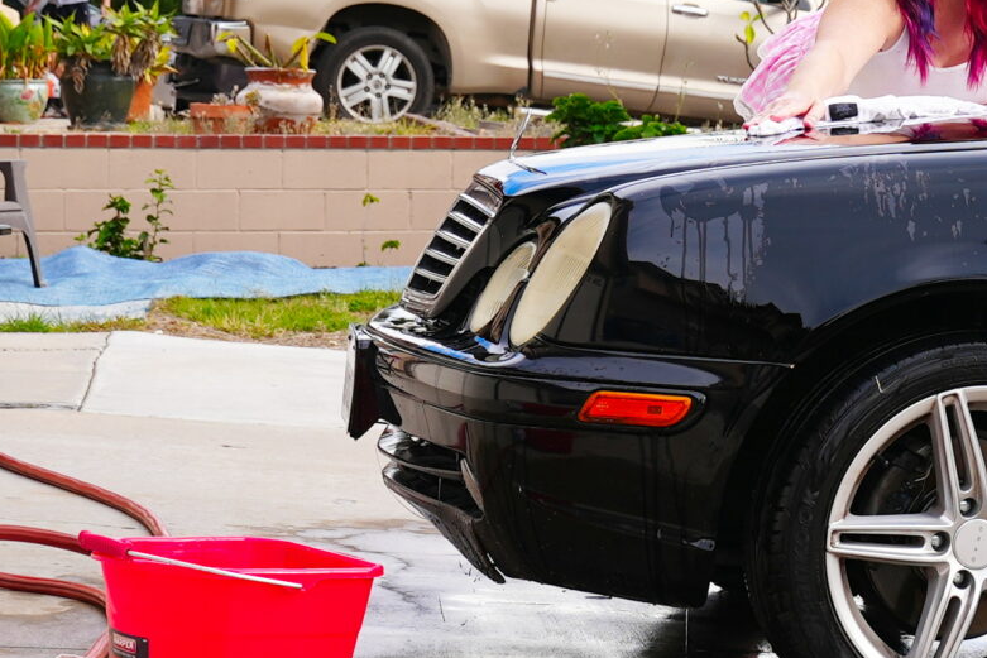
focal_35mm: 141
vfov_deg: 9.7
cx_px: 1112
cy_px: 135
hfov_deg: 14.2
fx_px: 3866
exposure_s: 1/100
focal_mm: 43
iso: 80
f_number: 6.3
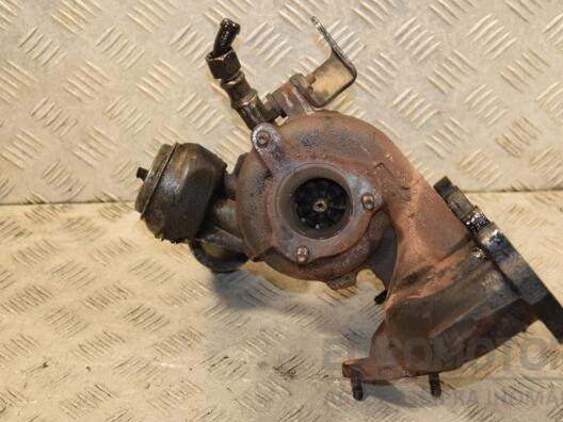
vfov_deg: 18.0
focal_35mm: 82
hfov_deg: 23.8
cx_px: 303
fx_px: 1334
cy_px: 212
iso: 800
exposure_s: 1/160
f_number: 5
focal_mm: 50
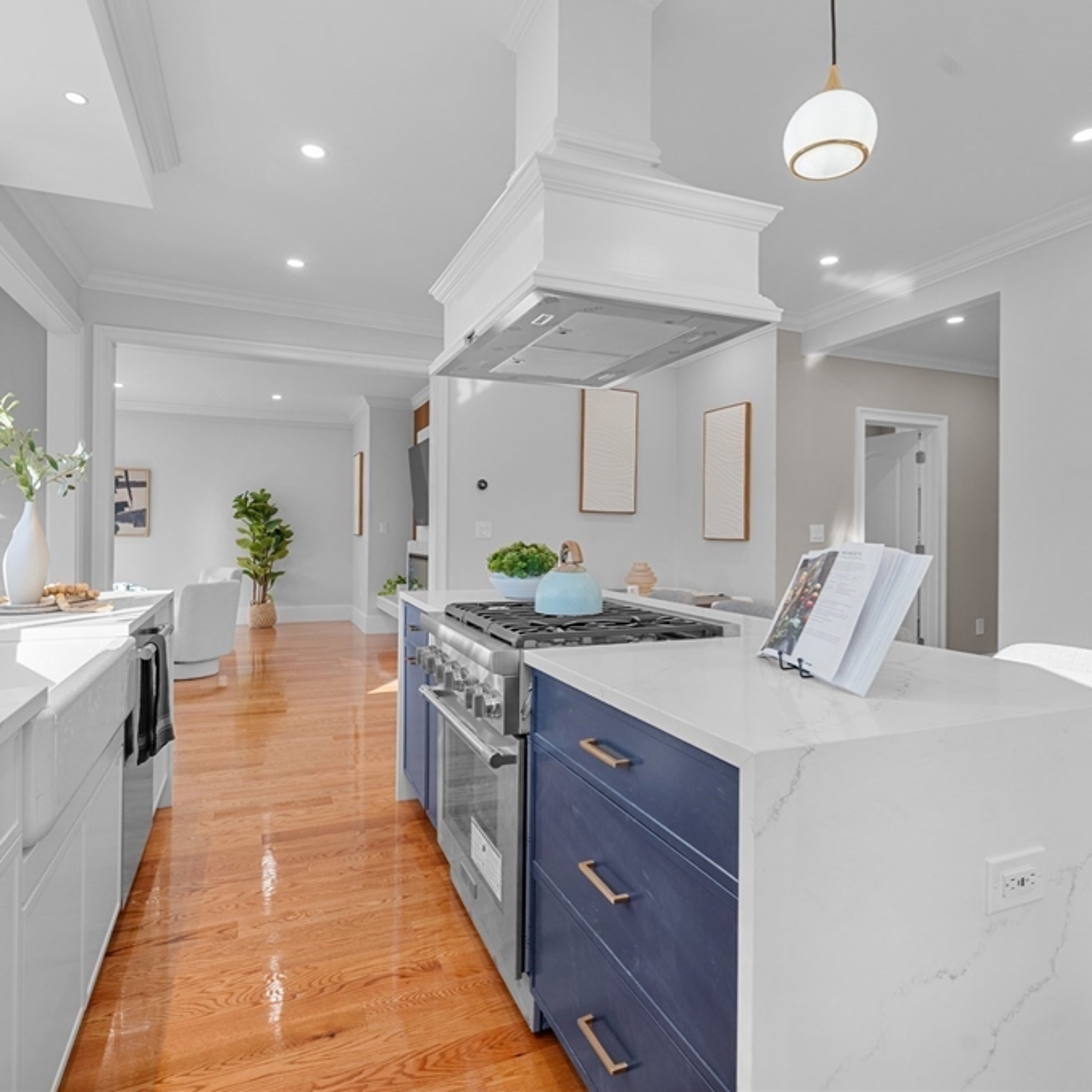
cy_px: 543
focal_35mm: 18
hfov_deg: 80.7
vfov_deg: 80.7
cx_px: 526
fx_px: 642
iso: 400
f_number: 8
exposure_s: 1/10
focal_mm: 14
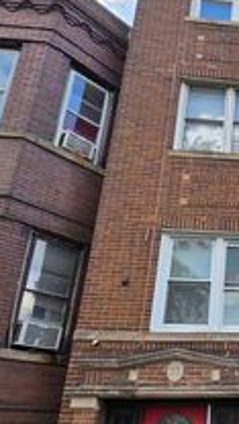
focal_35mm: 34
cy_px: 272
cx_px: 294
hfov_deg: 29.3
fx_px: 383
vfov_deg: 57.1
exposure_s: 1/713
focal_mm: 2.2
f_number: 2.2
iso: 50
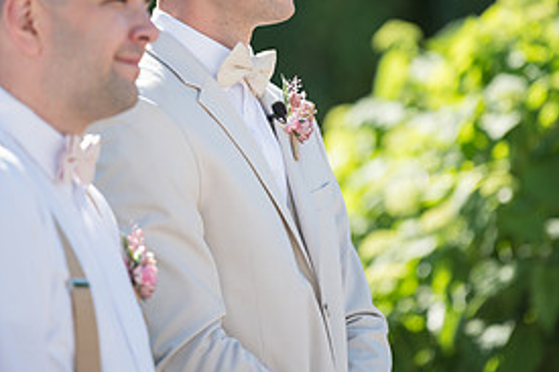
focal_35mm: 327
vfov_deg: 4.2
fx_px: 5074
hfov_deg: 6.3
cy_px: 116
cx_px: 303
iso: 64
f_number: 2.8
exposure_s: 1/320
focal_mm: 200
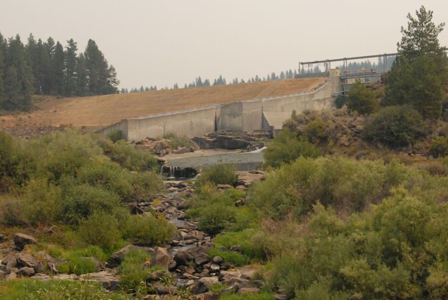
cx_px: 224
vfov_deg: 24.9
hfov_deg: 36.5
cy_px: 132
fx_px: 680
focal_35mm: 55
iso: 250
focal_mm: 31
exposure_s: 1/500
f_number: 9
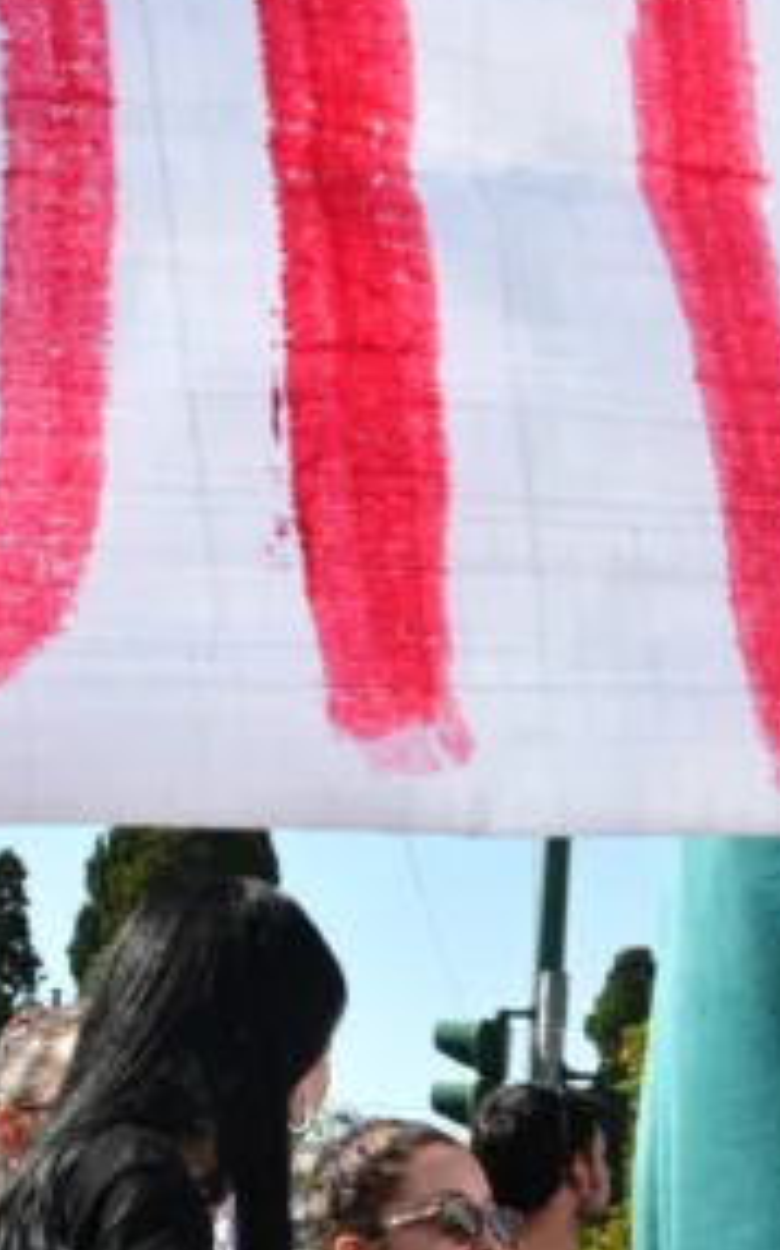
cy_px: 1213
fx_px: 3474
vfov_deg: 19.9
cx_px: 566
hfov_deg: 12.8
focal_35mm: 102
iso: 640
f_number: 11
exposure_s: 1/500
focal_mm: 28
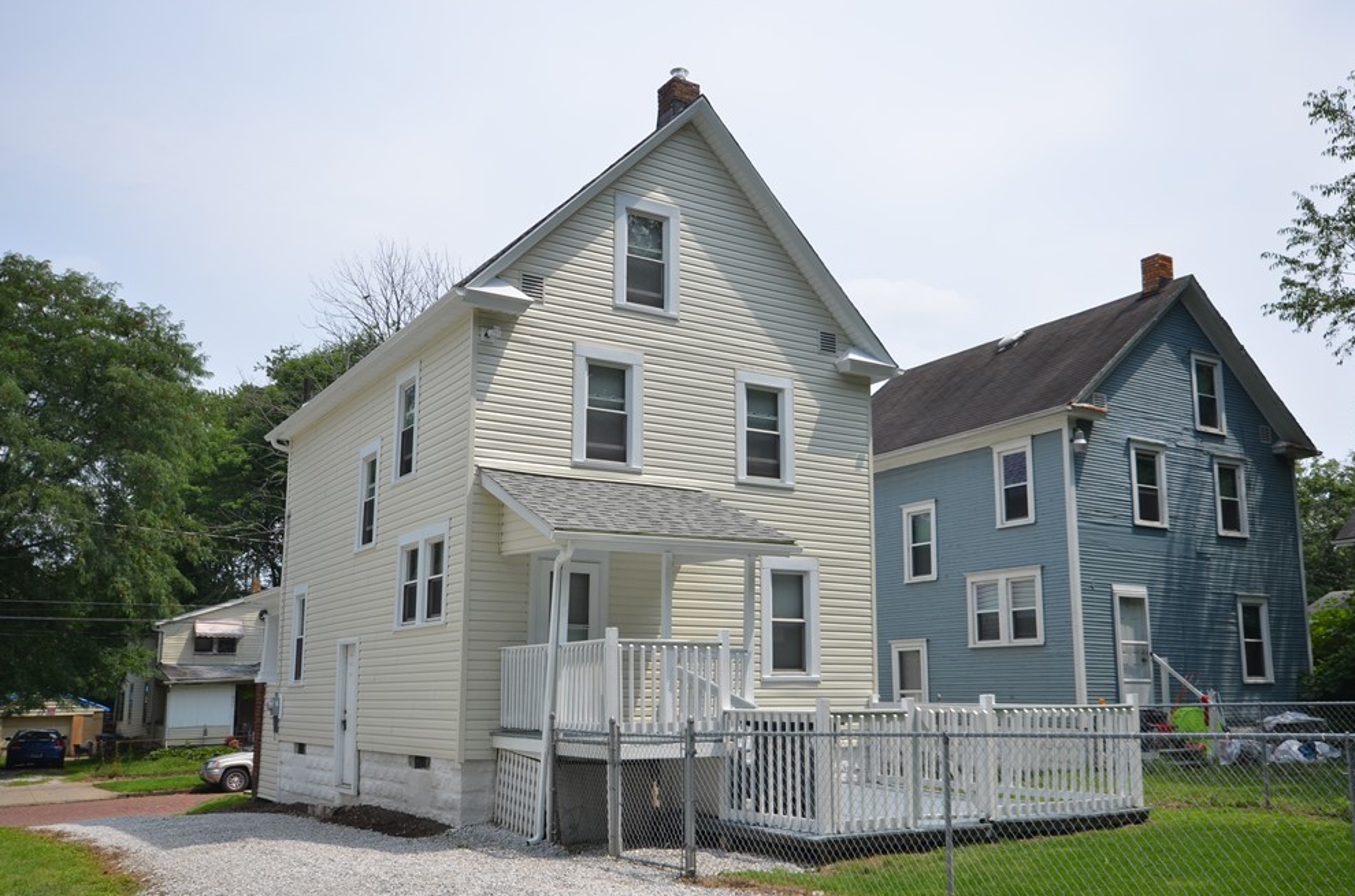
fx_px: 1239
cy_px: 477
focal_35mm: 33
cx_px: 725
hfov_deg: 57.3
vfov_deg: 39.8
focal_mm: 20
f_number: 8
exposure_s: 1/250
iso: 110
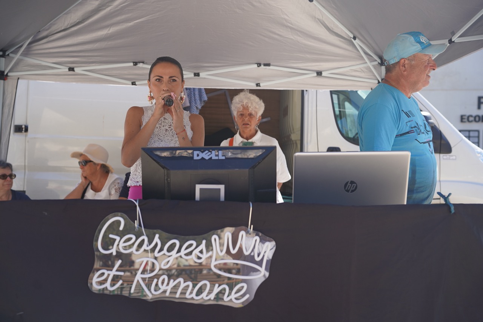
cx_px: 242
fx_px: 629
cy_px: 161
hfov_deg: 42.0
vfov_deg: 28.7
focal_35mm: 47
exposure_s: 1/320
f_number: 4.5
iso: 100
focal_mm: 46.9
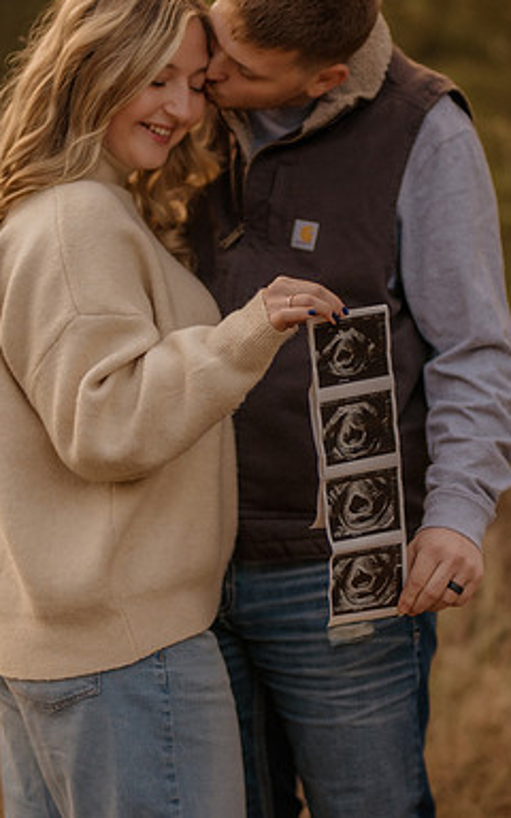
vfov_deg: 15.9
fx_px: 2919
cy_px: 408
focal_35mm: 131
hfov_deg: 10.0
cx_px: 221
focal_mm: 85
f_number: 1.4
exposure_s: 1/1000
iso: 320
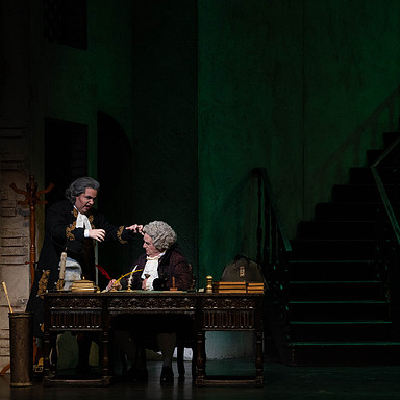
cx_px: 160
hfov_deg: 9.5
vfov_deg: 9.5
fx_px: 2419
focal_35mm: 185
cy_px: 199
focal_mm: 144
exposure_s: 1/250
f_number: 9
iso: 3200
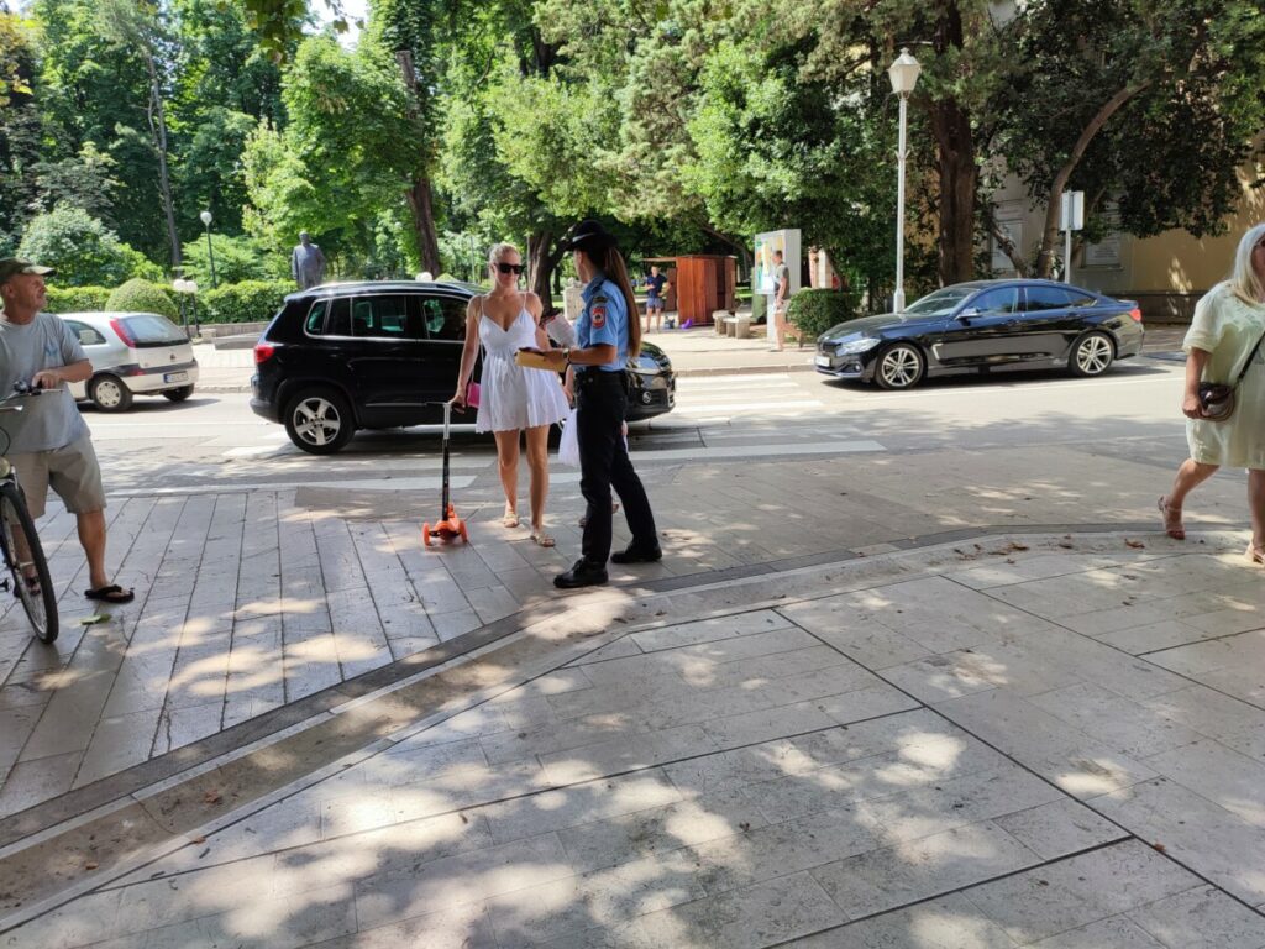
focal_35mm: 25
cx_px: 632
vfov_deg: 54.9
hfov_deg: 69.4
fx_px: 914
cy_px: 474
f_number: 1.9
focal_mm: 6.04
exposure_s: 1/260
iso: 50
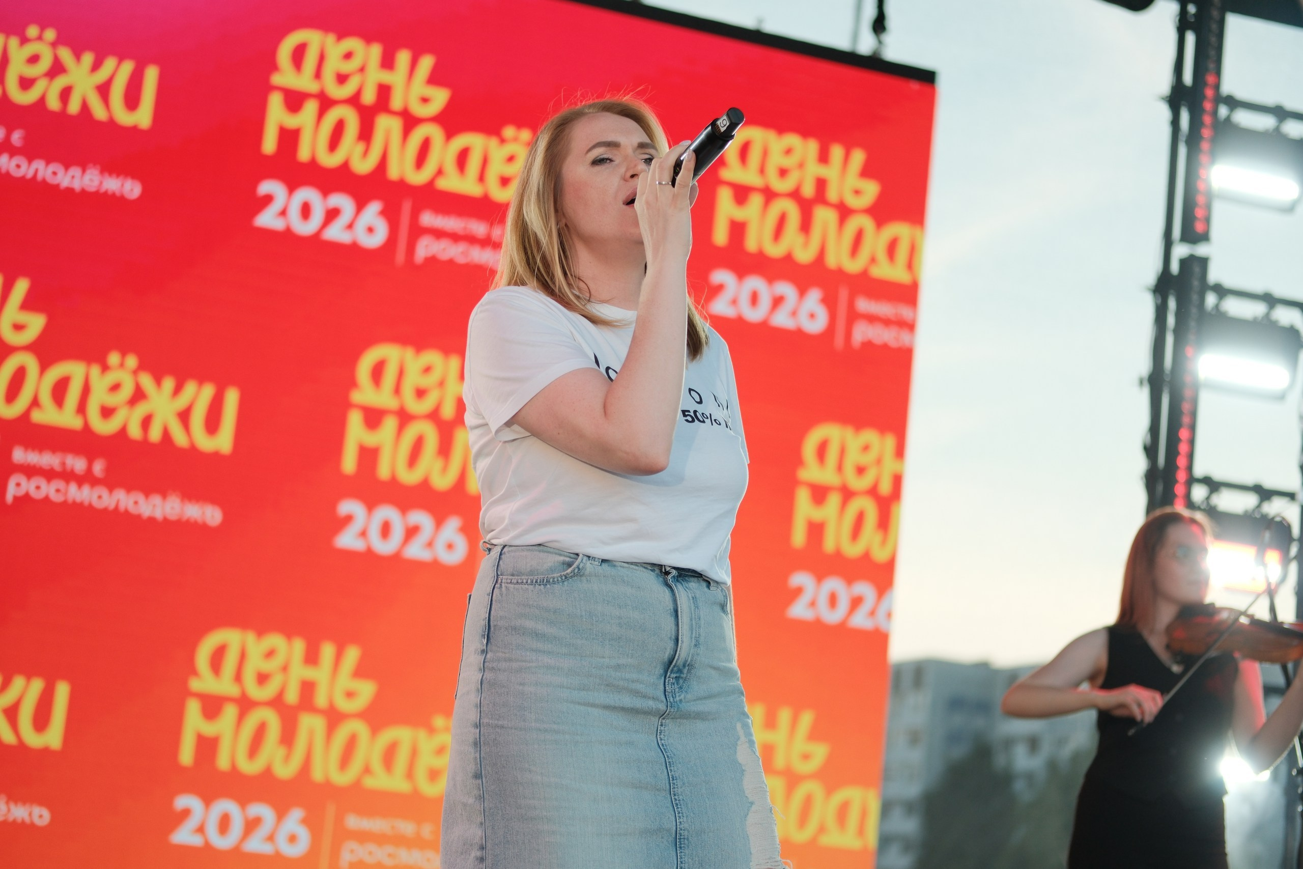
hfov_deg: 27.0
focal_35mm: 75
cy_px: 434
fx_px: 2715
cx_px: 652
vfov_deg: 18.2
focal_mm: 50
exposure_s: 1/2000
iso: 400
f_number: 2
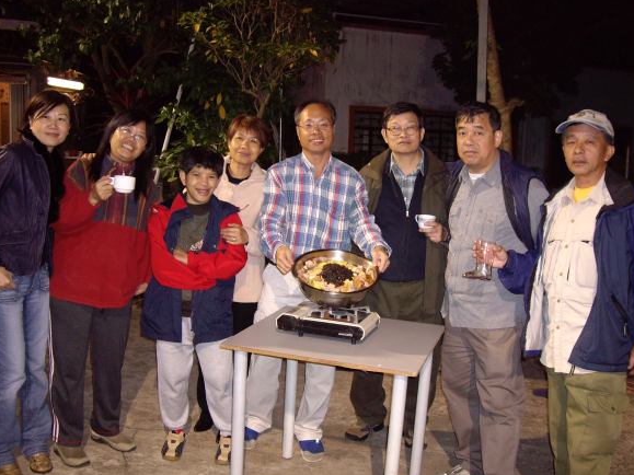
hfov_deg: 44.8
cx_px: 312
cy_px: 241
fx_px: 769
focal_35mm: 42
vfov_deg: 34.3
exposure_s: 1/40
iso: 200
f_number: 2.7
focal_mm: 6.2
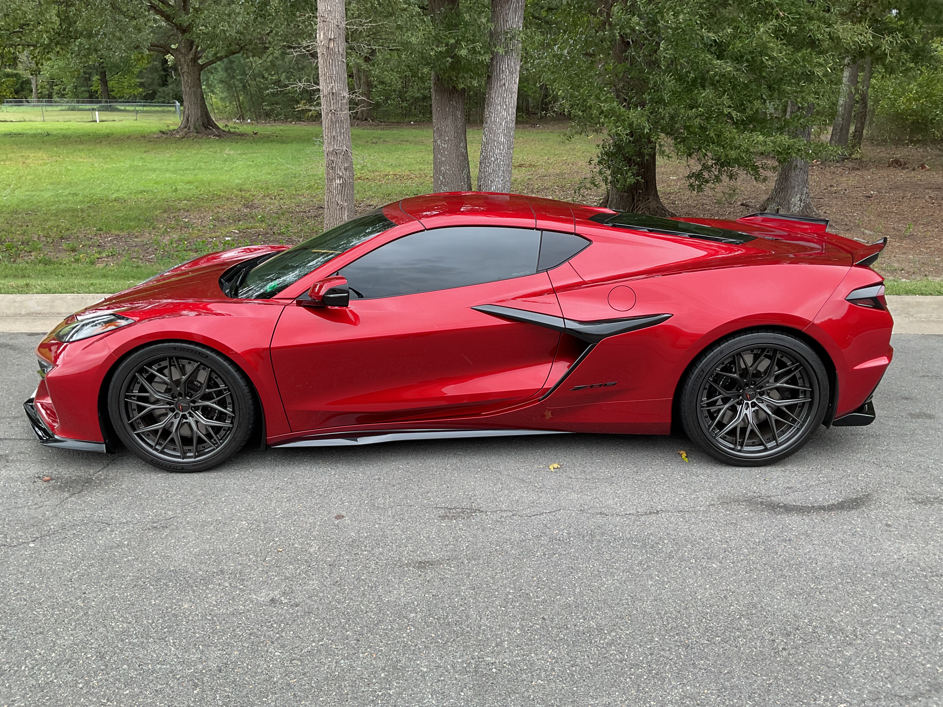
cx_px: 472
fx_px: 790
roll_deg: -1.1
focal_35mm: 29
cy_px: 354
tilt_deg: -18.7
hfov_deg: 61.7
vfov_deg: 48.2
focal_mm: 3
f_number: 1.8
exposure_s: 1/192
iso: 16
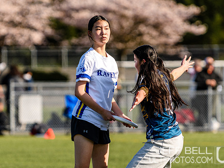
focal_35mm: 520
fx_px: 3365
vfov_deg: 2.9
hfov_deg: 3.8
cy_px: 79
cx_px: 102
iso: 160
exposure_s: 1/2500
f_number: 3.2
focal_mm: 190
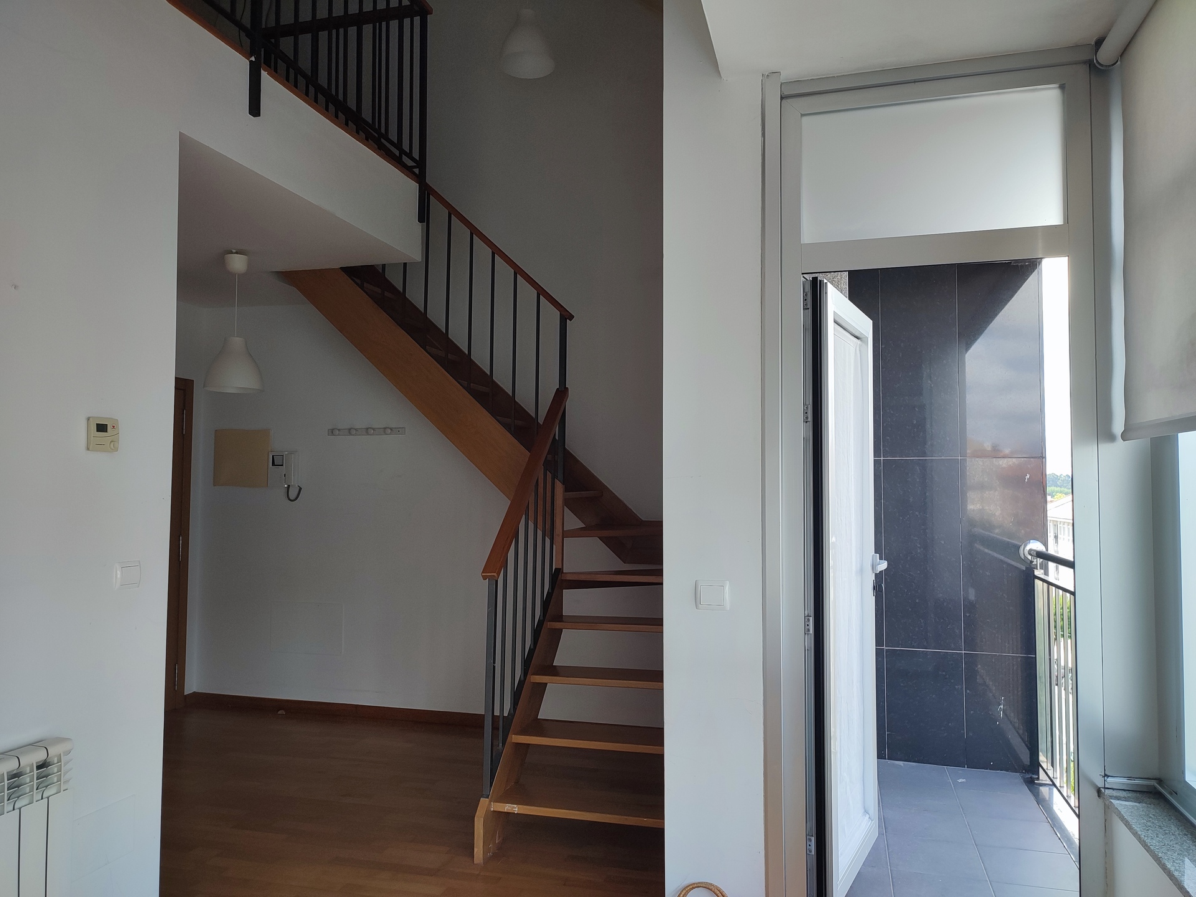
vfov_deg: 54.9
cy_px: 448
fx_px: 864
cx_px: 598
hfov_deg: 69.4
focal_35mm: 25
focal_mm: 6.04
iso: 52
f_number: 1.9
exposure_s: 1/100
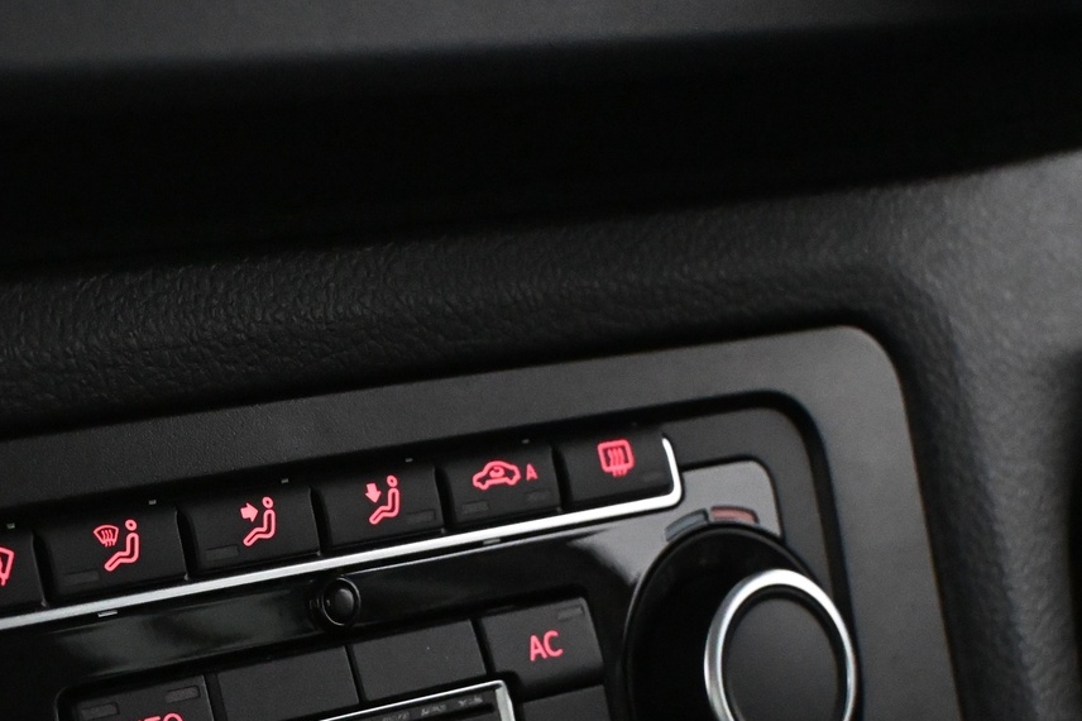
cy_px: 682
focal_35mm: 89
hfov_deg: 22.5
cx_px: 225
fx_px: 2688
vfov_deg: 15.1
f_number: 5
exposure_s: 1/60
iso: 9000
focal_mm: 31.5
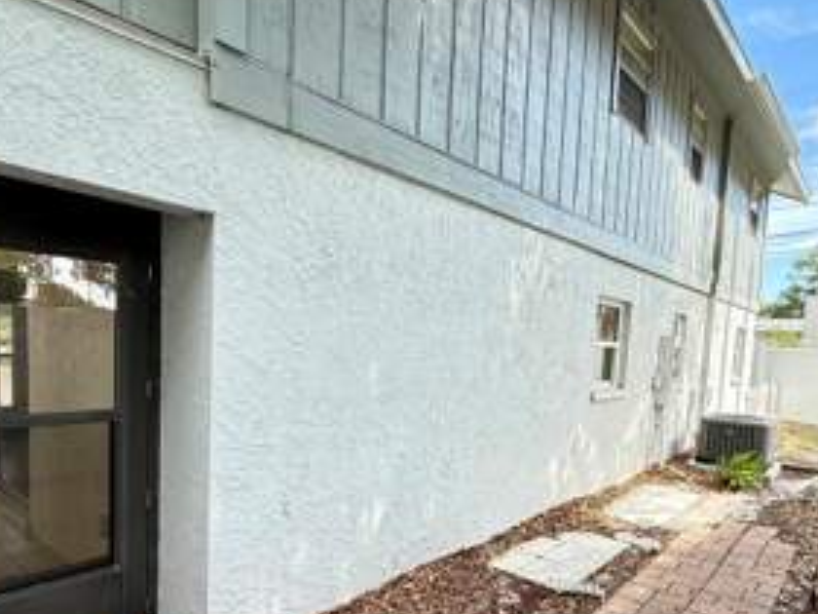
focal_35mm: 24
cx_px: 427
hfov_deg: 71.6
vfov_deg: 56.1
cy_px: 389
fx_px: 567
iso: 64
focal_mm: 2.22
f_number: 2.2
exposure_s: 1/262
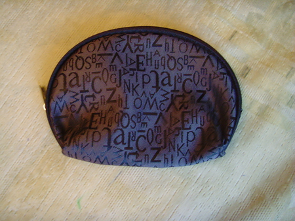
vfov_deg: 36.9
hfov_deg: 47.8
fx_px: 333
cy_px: 110
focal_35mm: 39
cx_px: 148
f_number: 3.5
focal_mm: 6.6
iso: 200
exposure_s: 1/6
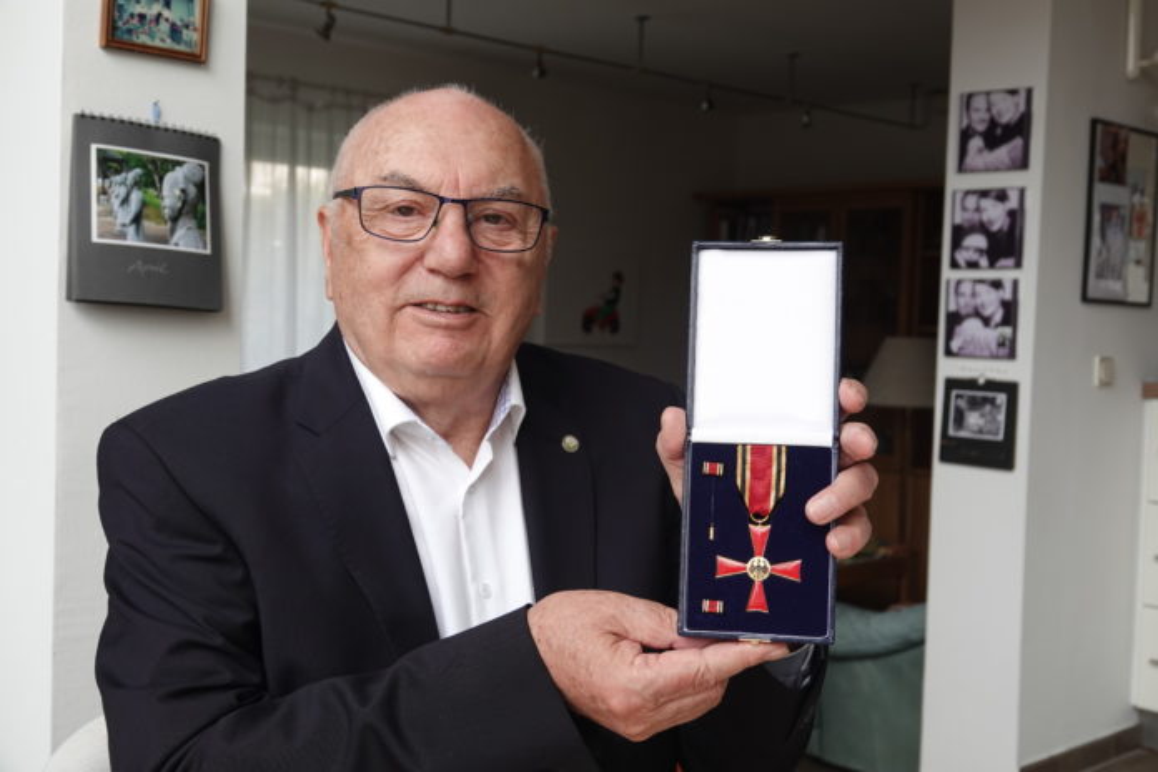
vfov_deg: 32.6
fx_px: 1319
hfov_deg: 47.4
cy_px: 386
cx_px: 579
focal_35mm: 41
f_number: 3.2
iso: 200
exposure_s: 1/160
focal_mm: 15.17
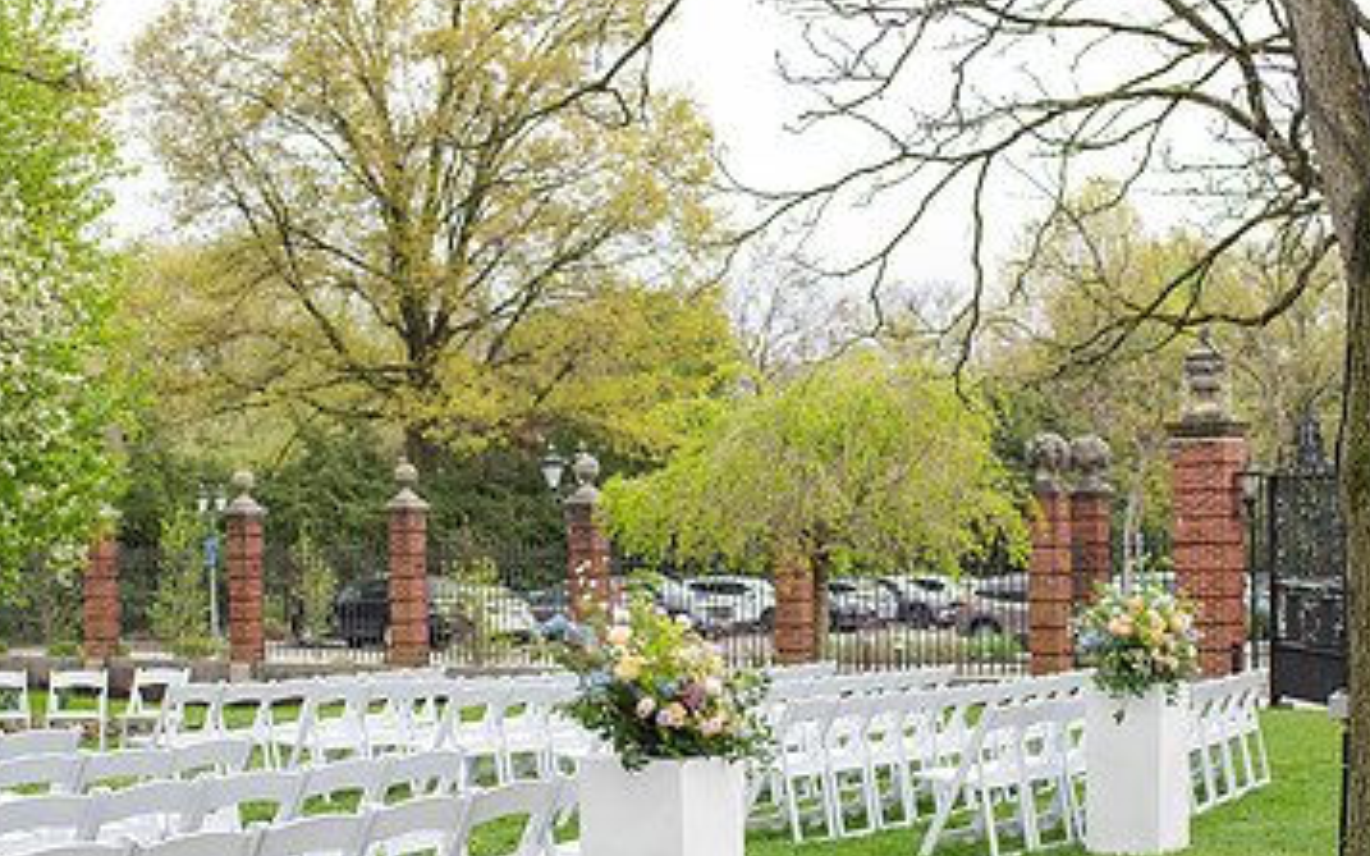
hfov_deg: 35.1
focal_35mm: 58
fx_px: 2165
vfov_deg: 22.2
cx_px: 660
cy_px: 587
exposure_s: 1/250
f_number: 3.2
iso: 100
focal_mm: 35
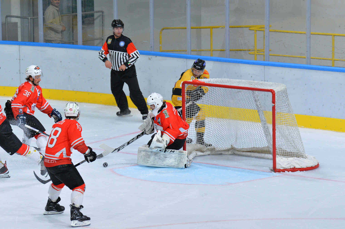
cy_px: 114
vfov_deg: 5.3
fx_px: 2490
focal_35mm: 260
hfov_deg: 7.9
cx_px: 172
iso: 4000
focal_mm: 260
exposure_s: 1/1000
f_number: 6.3
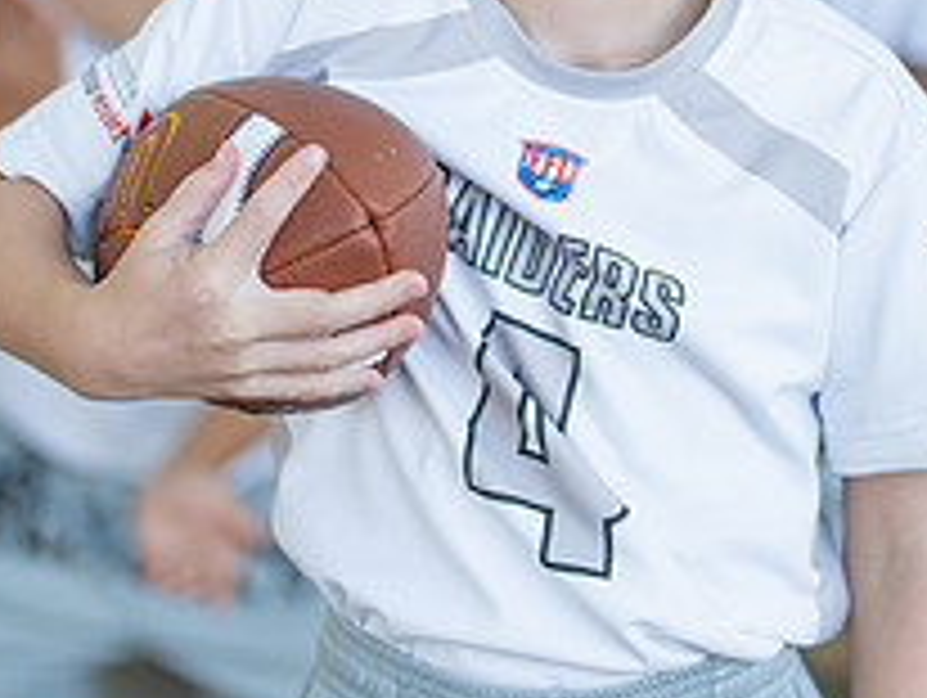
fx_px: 4558
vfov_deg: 8.7
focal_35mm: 170
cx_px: 616
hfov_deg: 11.6
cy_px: 94
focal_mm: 50
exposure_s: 1/5000
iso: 1000
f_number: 1.2
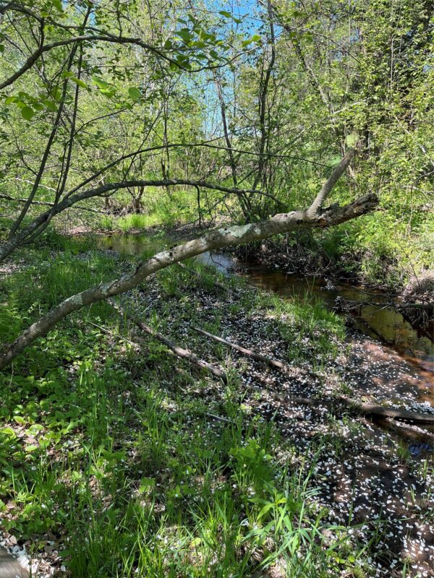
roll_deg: +2.4
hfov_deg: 53.1
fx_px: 435
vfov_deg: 67.3
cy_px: 289
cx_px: 217
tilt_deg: -16.2
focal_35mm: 26
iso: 50
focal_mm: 5.1
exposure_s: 1/520
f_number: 1.6
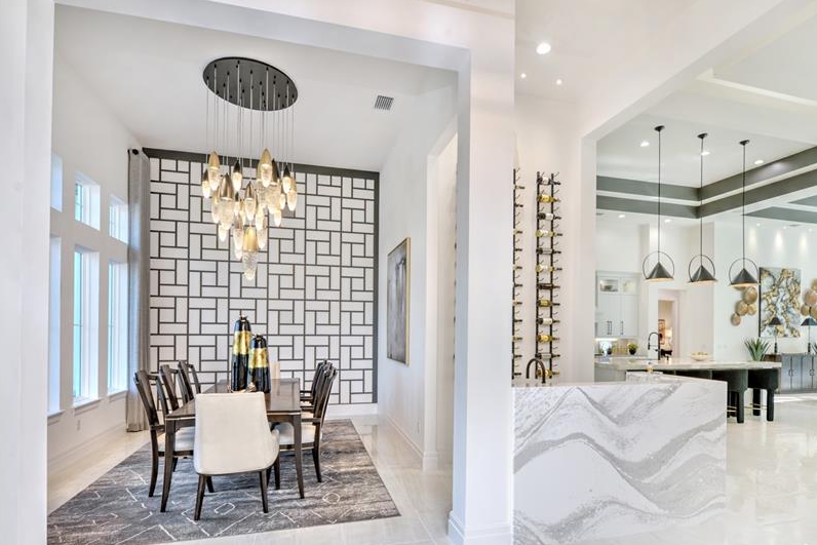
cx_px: 412
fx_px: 409
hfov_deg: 90.0
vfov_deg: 66.6
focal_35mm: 18
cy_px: 333
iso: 100
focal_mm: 14
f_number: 8
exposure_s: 1/8
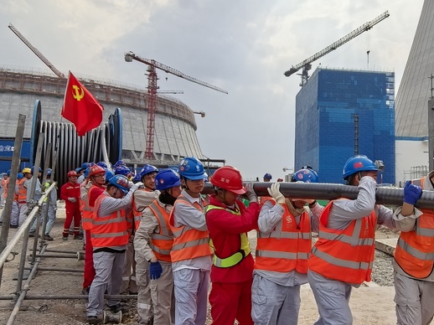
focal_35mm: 34
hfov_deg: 52.8
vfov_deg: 41.7
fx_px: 426
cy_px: 173
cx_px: 294
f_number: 2.2
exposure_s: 1/1792
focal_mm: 1.95
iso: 50
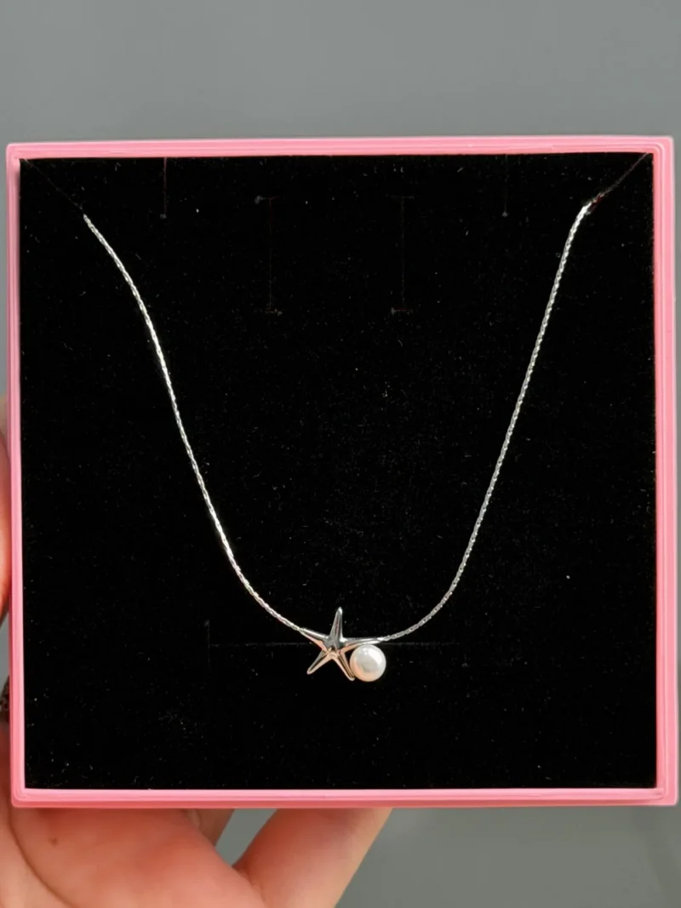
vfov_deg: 39.7
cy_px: 454
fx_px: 1259
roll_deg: +0.4
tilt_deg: -18.4
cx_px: 340
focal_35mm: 48
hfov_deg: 30.3
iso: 50
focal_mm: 6.76
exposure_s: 1/171
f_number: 1.78
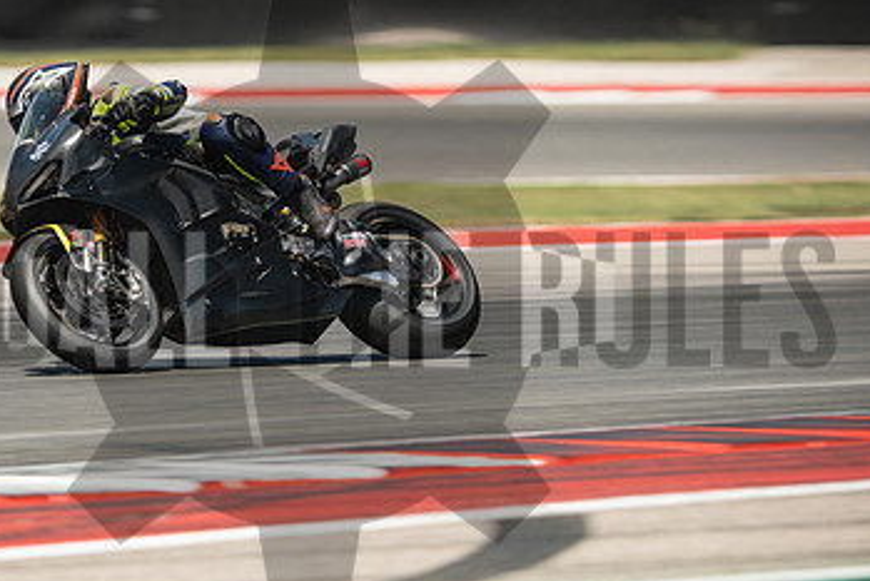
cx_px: 309
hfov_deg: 4.1
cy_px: 303
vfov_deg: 2.8
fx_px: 12064
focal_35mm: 499
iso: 160
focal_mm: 200
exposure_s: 1/250
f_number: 2.5
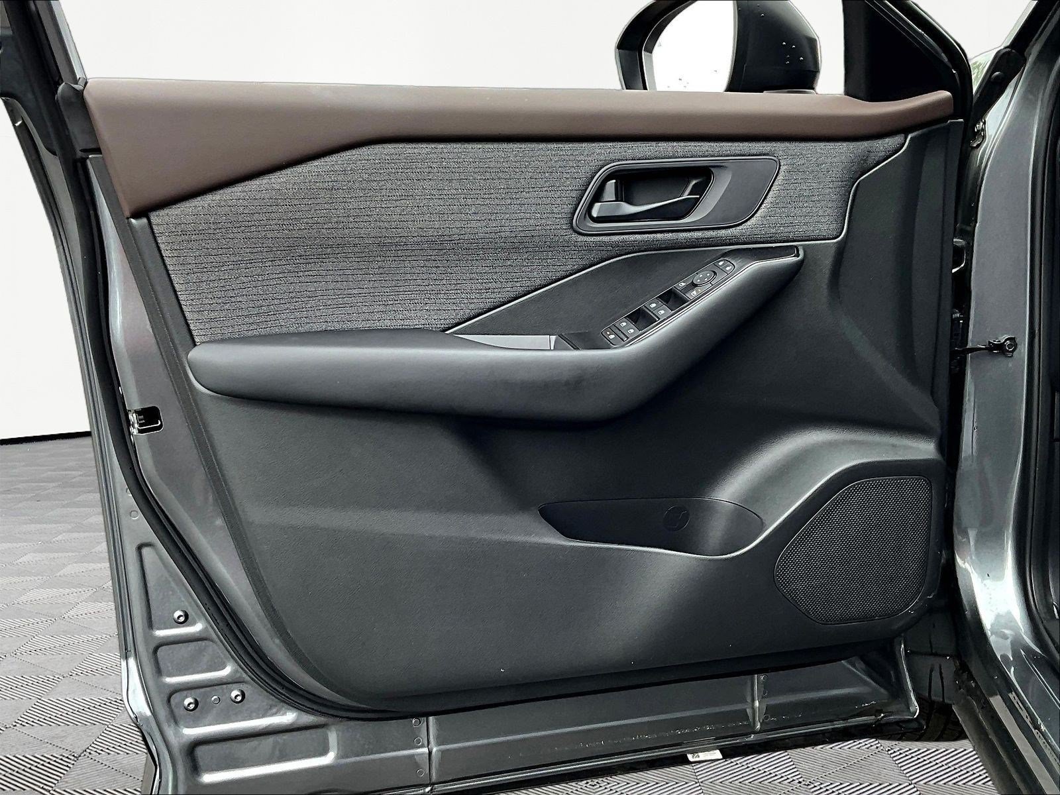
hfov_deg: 61.7
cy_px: 398
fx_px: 888
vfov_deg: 48.2
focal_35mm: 29
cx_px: 530
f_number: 1.8
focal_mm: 3
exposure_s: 1/122
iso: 25
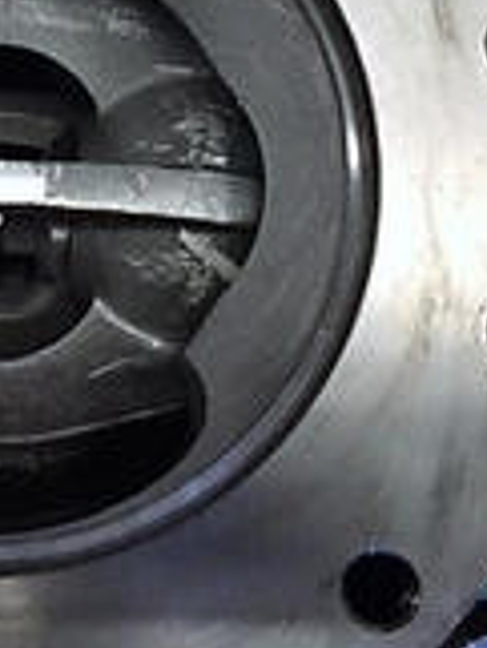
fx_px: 1349
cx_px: 24
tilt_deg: -80.9
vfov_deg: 26.5
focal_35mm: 72
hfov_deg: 20.0
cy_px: 129
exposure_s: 1/30
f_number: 2.2
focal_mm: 4.15
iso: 250
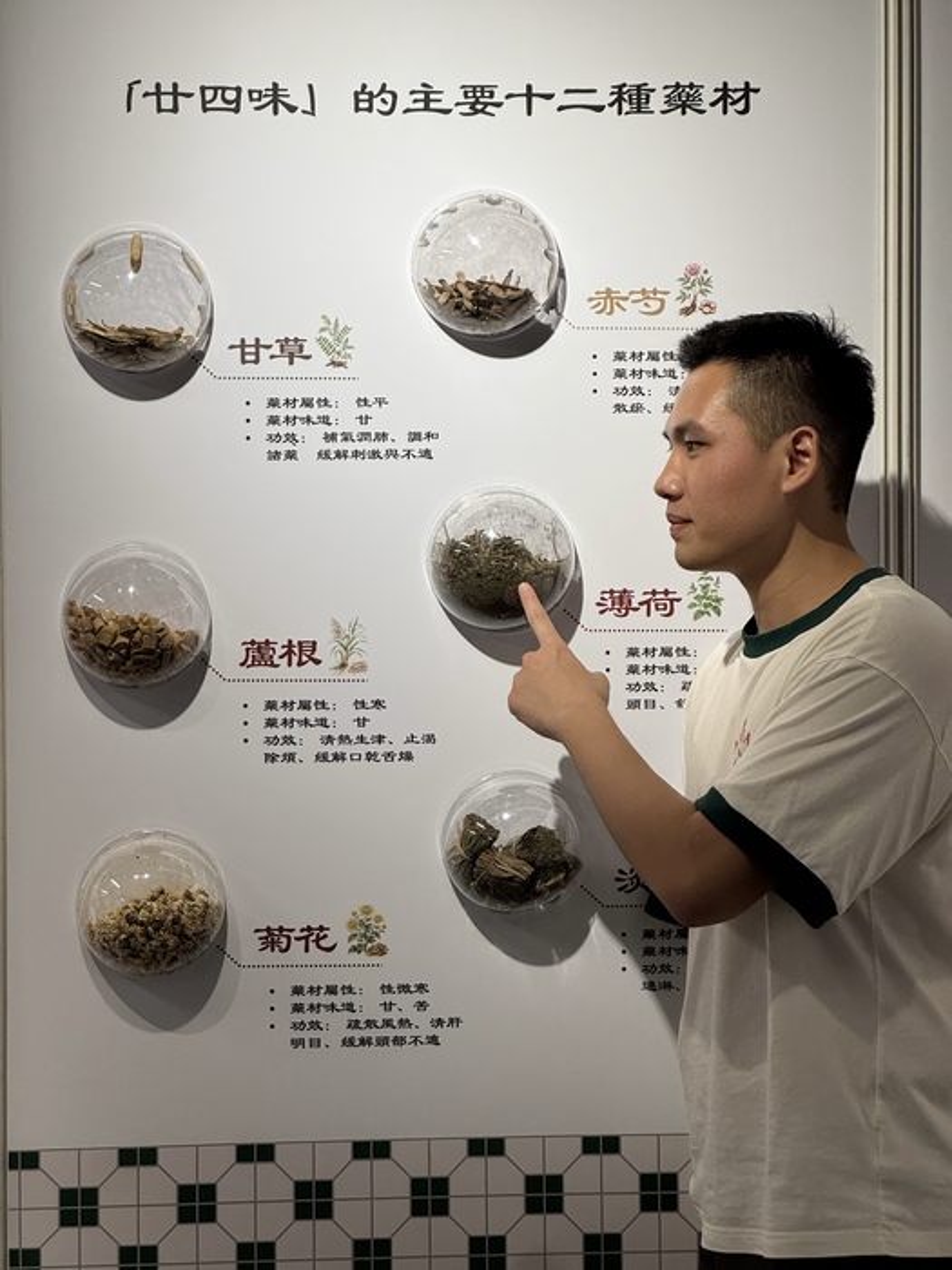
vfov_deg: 25.3
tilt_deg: +0.1
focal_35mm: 77
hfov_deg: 19.1
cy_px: 635
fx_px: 2824
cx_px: 476
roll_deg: +1.0
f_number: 2.8
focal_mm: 9
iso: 160
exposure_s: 1/120
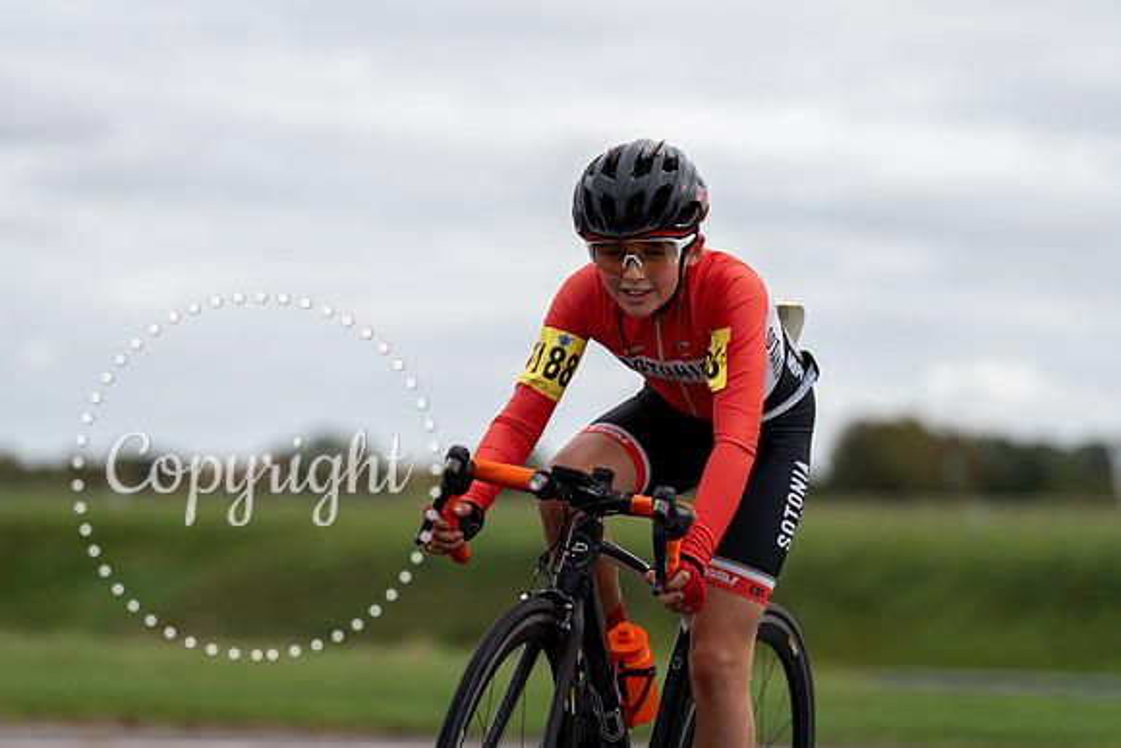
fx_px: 5388
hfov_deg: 11.9
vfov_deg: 7.9
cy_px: 374
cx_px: 560
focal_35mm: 173
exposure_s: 1/1000
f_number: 3.5
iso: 125
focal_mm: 173
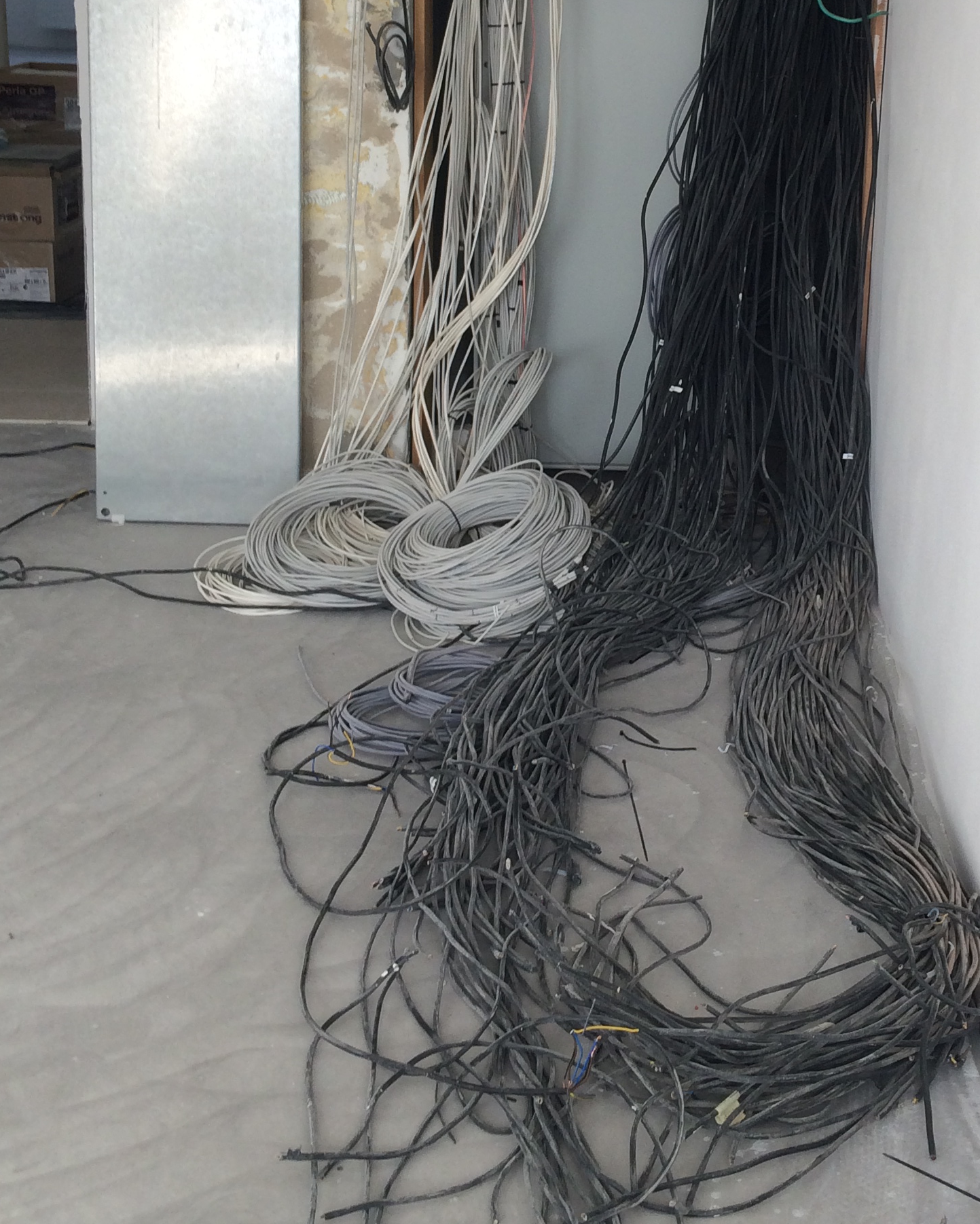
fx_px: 1921
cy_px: 350
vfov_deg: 34.8
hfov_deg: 28.2
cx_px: 742
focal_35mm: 53
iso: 40
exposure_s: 1/120
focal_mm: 4.12
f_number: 2.2
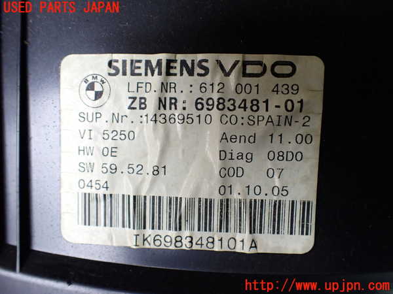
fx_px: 341
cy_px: 147
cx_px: 196
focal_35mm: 30
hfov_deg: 60.0
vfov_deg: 46.8
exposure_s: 1/125
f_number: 2.3
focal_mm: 5.4
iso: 200
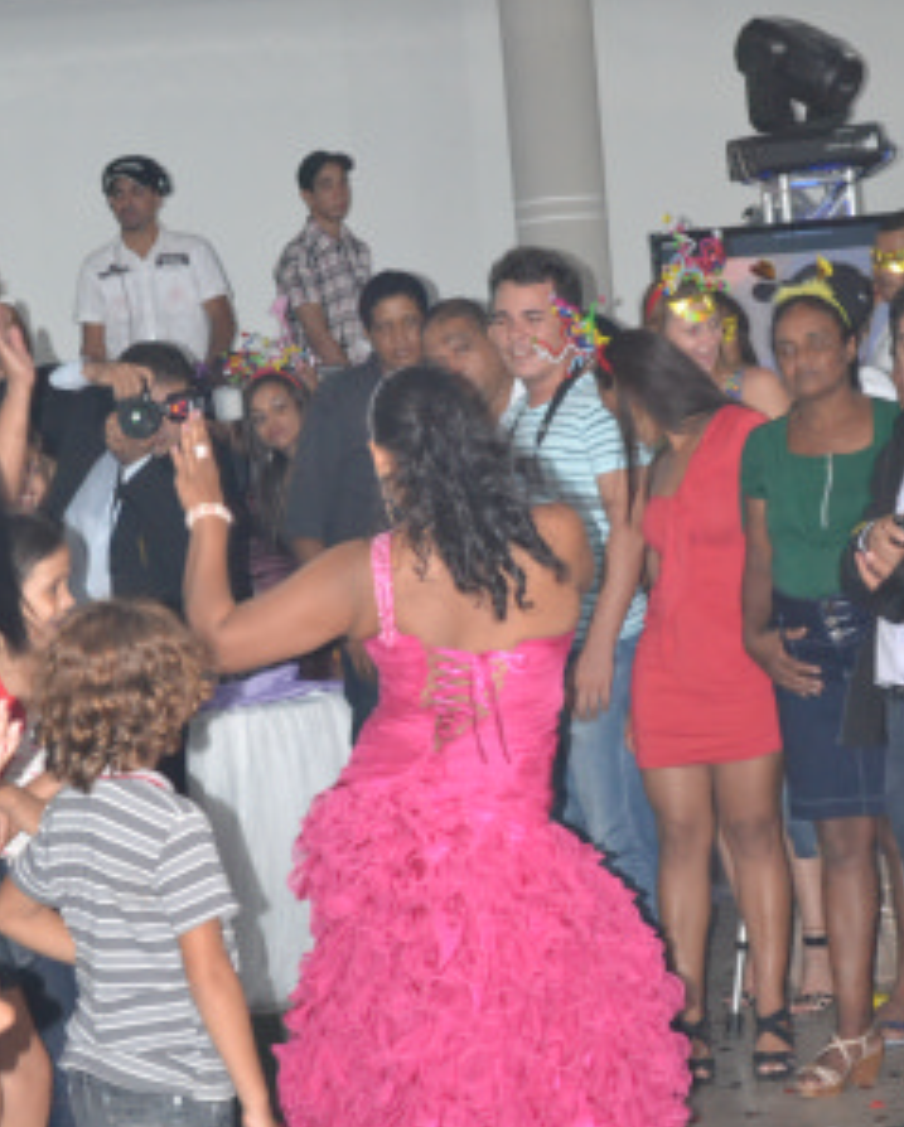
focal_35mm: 130
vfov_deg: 14.8
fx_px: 4334
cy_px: 650
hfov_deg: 11.9
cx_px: 463
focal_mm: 55
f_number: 5.6
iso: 3200
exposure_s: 1/60
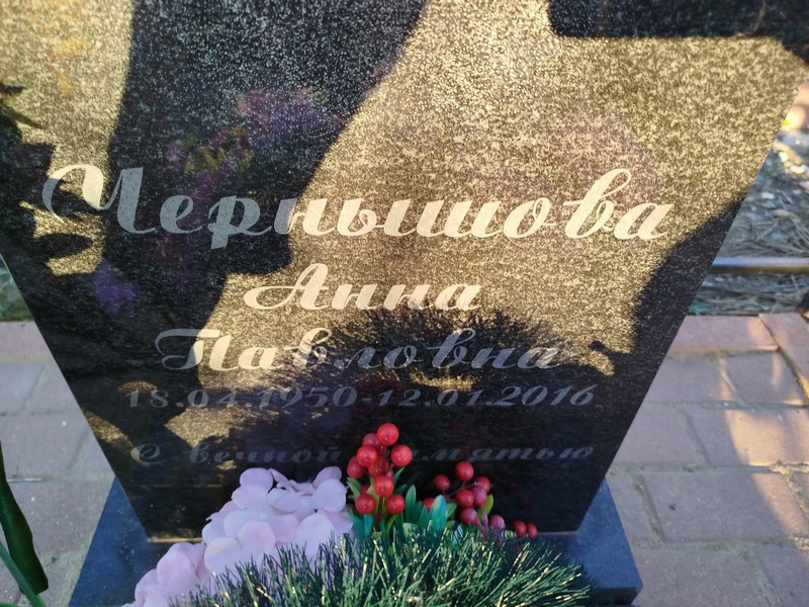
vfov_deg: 56.8
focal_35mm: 24
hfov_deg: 71.6
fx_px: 561
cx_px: 404
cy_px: 304
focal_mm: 5.31
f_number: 1.7
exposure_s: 1/100
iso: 50
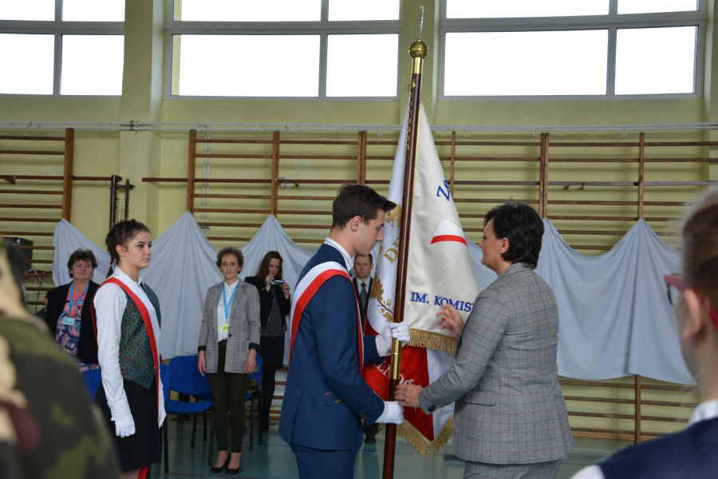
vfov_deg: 28.1
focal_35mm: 48
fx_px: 957
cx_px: 359
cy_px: 240
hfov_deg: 41.1
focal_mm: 32
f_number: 5.6
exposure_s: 1/125
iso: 280
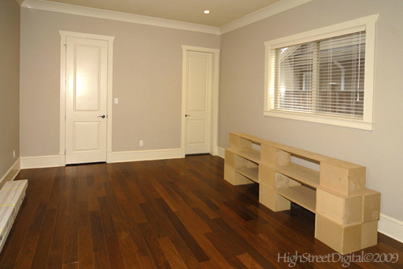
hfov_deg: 90.0
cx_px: 202
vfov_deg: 67.5
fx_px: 202
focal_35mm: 18
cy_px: 134
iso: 100
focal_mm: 12
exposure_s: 1/60
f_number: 4.5
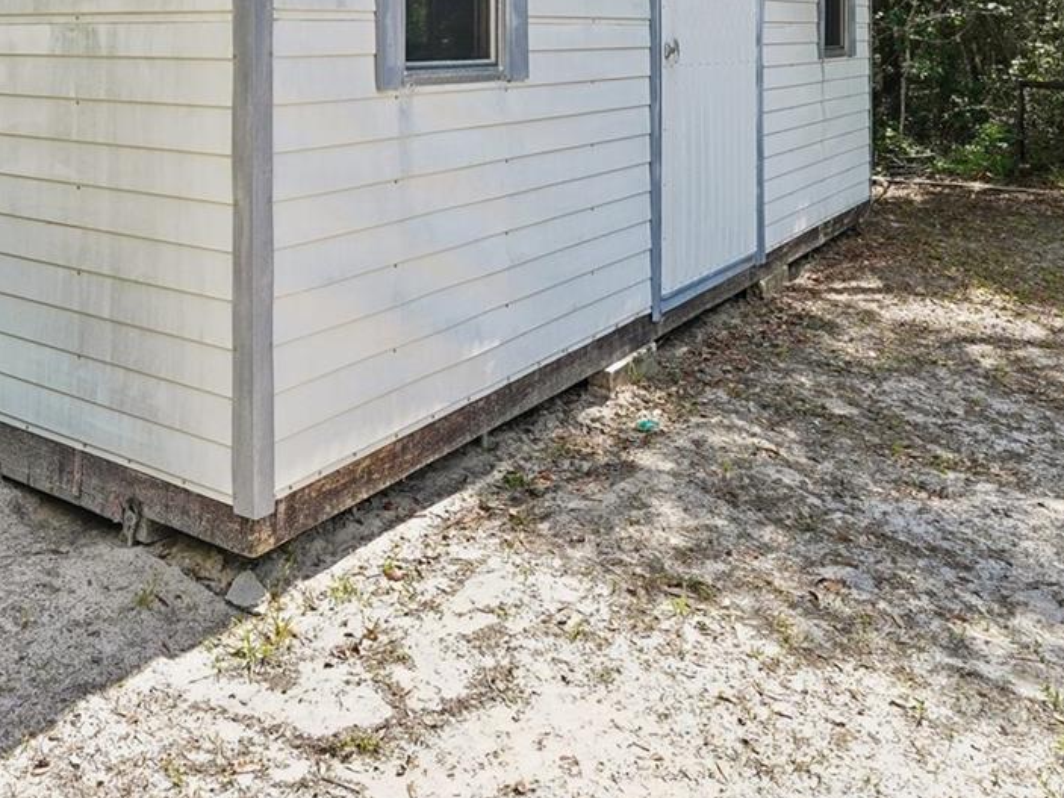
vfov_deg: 36.9
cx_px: 312
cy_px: 17
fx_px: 1076
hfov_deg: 51.1
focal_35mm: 35
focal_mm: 16
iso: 50
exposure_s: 1/45
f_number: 8
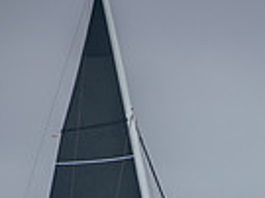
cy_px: 392
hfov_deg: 2.7
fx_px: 5698
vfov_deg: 2.0
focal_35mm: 745
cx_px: 224
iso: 400
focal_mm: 155
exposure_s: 1/1250
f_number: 5.6
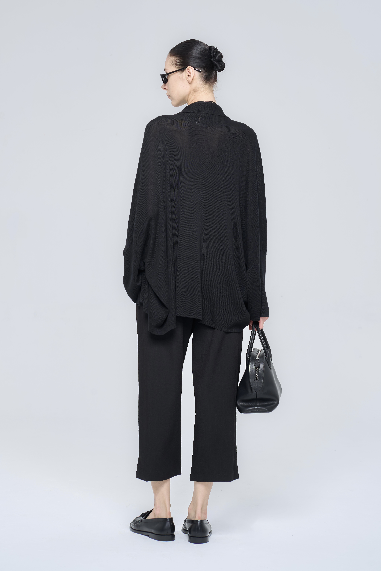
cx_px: 190
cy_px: 286
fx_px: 1349
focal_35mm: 85
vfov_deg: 23.9
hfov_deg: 16.1
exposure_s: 1/125
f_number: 8
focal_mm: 85
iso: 200
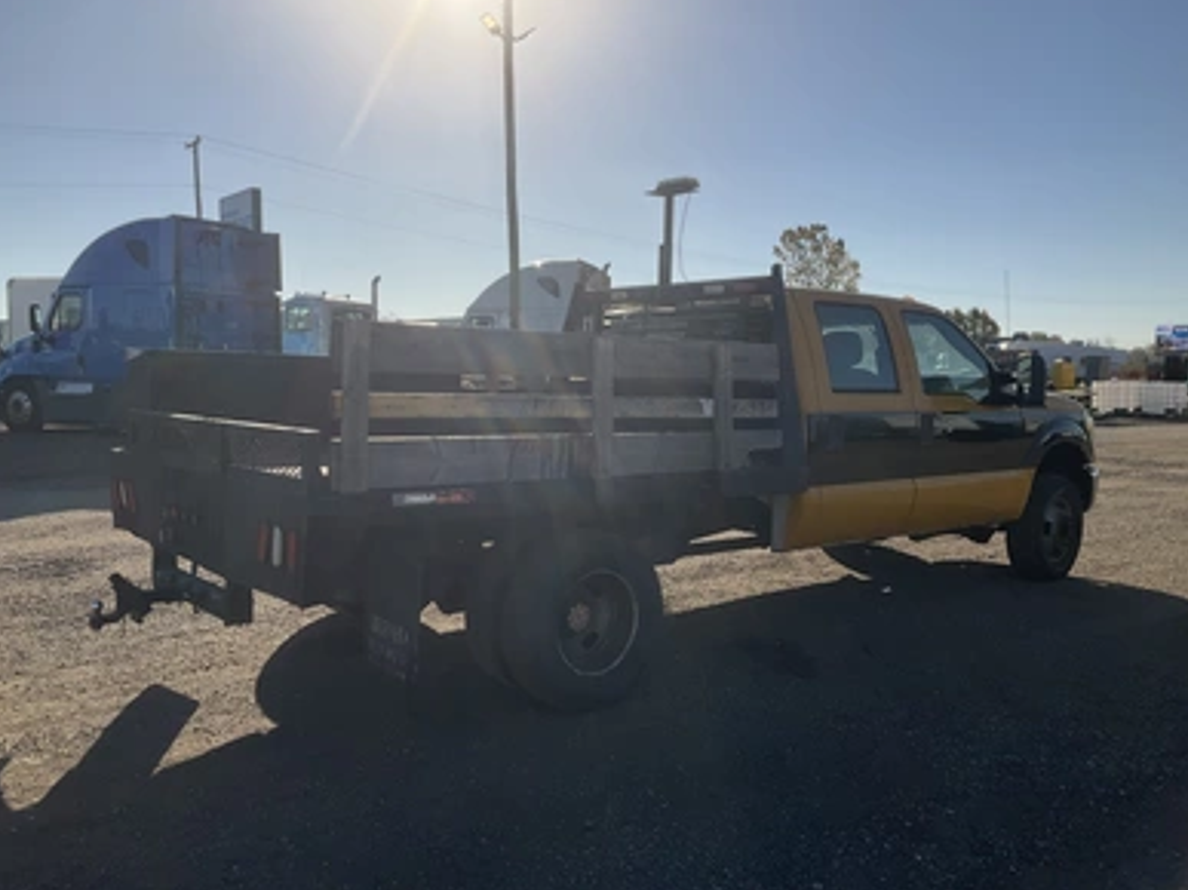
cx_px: 577
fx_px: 1029
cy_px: 436
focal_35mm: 30
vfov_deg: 46.8
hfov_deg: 60.0
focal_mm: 3
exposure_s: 1/3788
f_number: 1.8
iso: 25
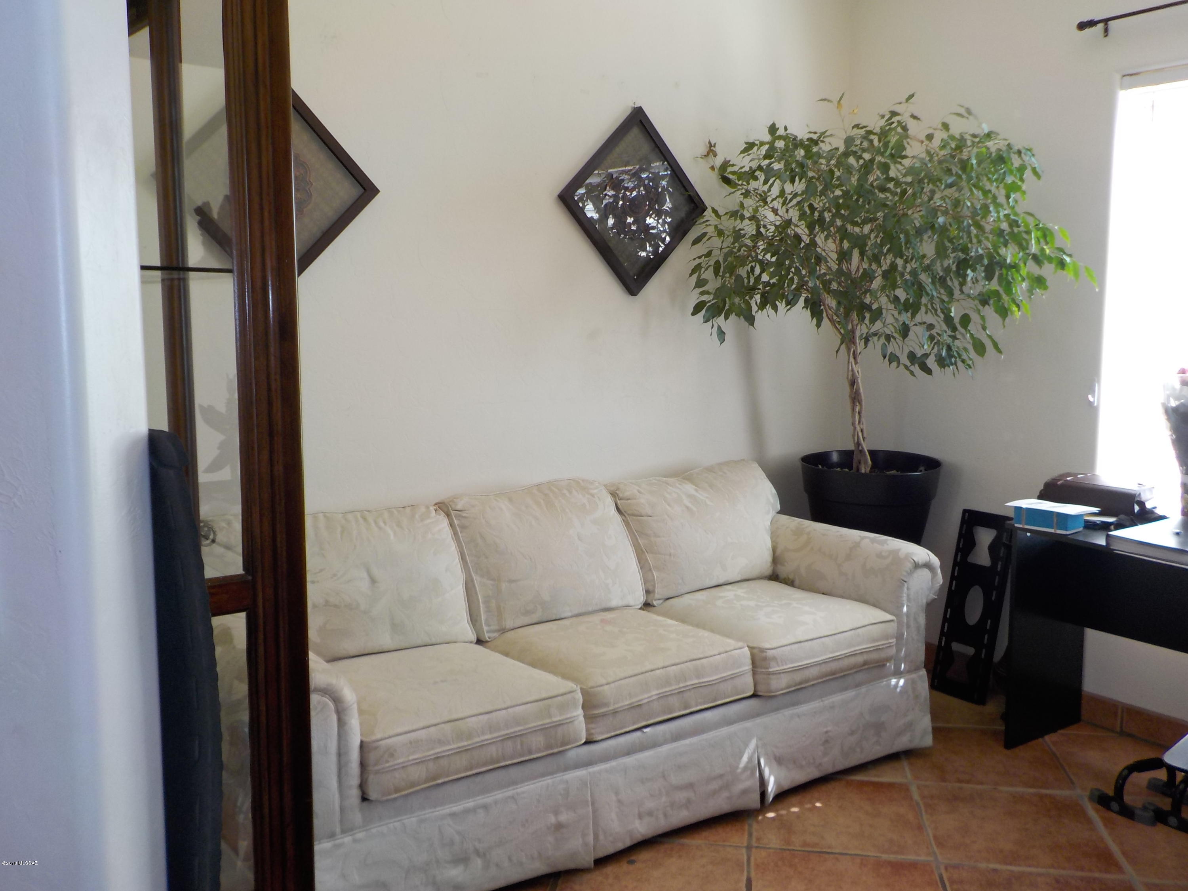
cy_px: 446
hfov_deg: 60.0
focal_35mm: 30
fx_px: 1030
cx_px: 594
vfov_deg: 46.8
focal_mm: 4.1
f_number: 3.3
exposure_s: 1/30
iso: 125
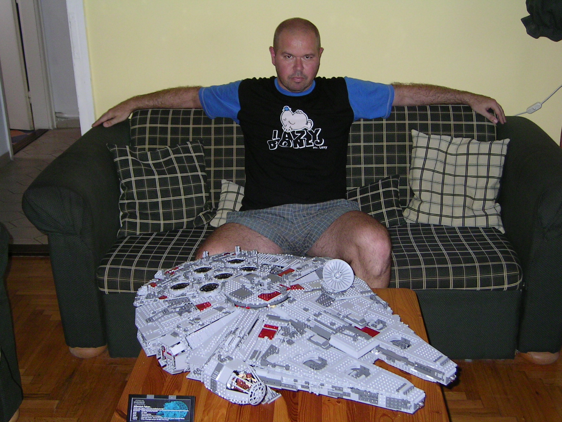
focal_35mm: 43
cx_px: 281
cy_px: 211
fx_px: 698
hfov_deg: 43.9
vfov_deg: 33.6
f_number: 3.2
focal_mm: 6.7
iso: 100
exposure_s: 1/36
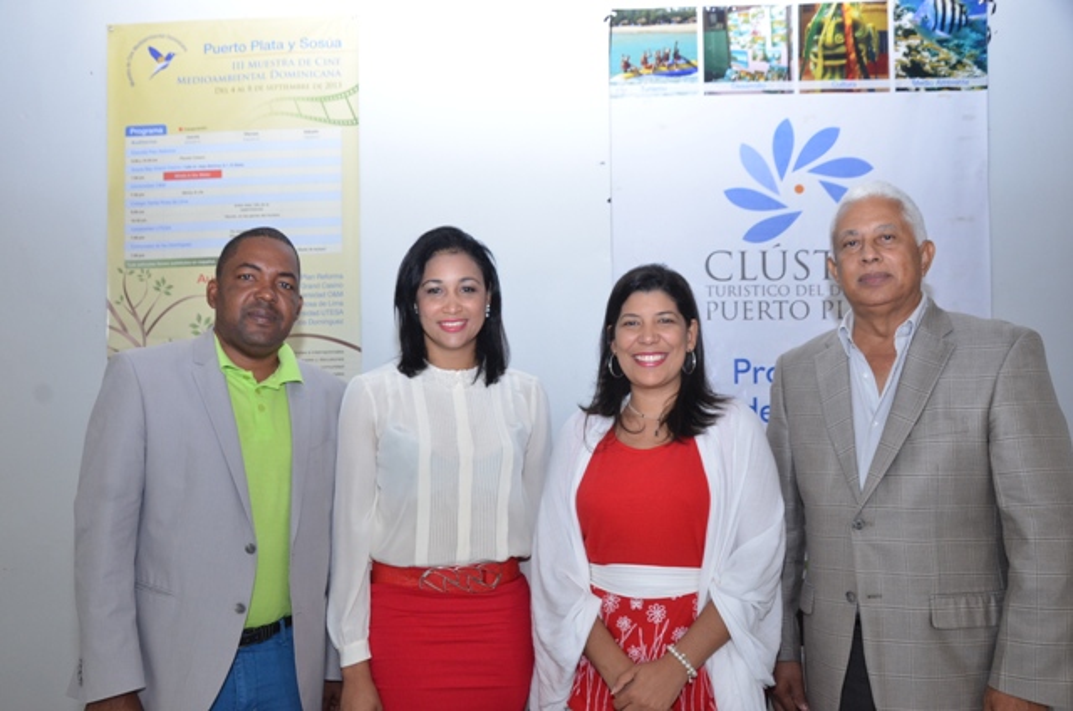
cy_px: 356
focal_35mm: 60
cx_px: 536
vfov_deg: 22.5
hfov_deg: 33.5
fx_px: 1785
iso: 800
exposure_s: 1/60
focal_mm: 40
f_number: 7.1
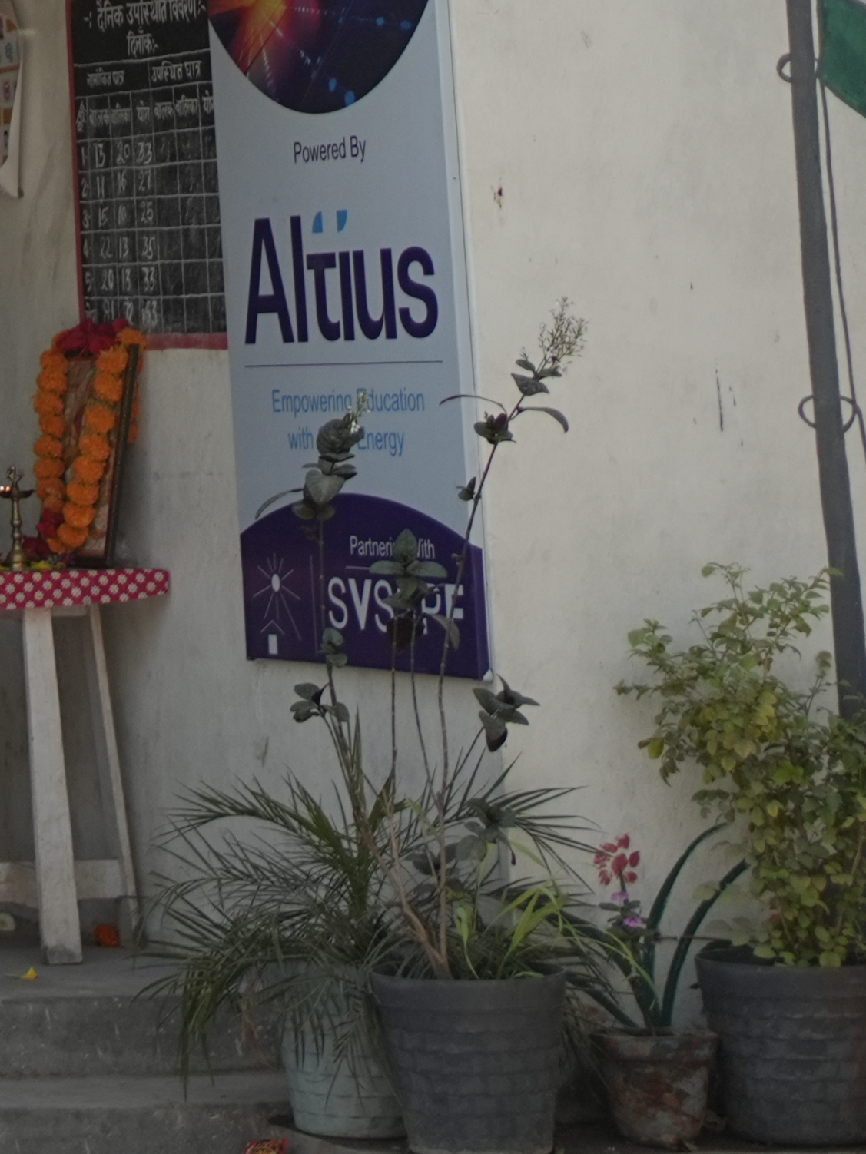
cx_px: -1524
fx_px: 5235
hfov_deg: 8.3
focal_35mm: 157
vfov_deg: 12.3
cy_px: -181
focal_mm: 35
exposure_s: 1/8000
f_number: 1.8
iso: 250
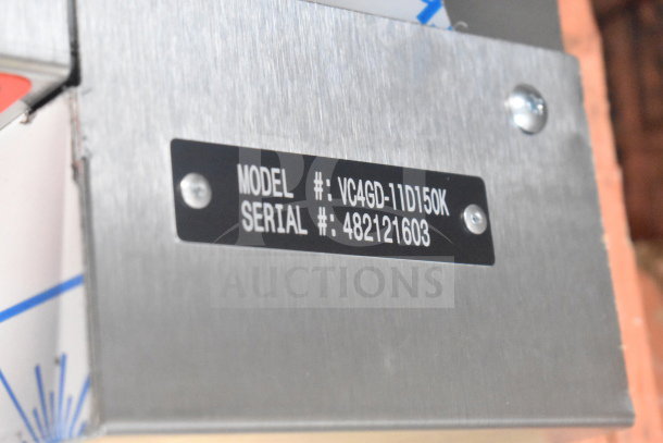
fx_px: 1520
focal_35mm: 82
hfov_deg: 24.6
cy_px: 222
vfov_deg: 16.6
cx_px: 332
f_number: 5.6
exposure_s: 1/100
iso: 12800
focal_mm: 55
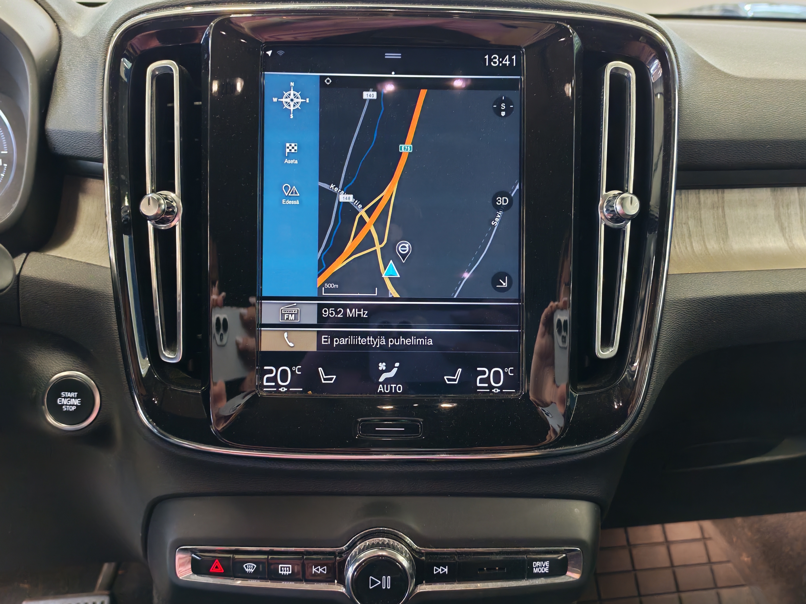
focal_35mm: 31
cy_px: 302
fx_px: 722
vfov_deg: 45.4
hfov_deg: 58.4
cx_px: 403
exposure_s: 1/50
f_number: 1.9
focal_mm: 6.12
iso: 1600
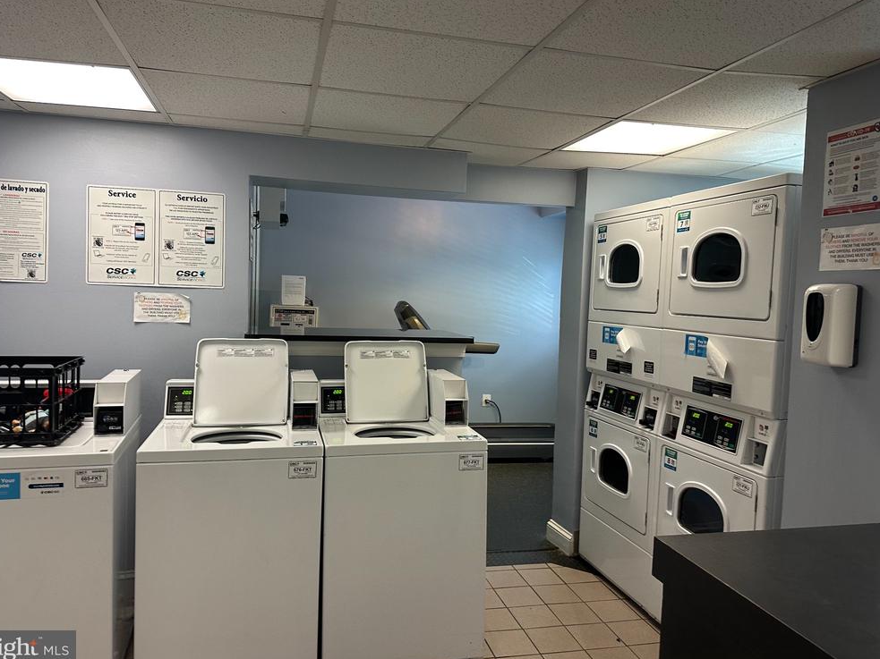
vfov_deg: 54.9
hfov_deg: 69.4
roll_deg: -1.7
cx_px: 423
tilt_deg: -2.8
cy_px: 324
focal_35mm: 25
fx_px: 635
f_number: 1.78
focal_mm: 6.86
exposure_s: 1/60
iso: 160
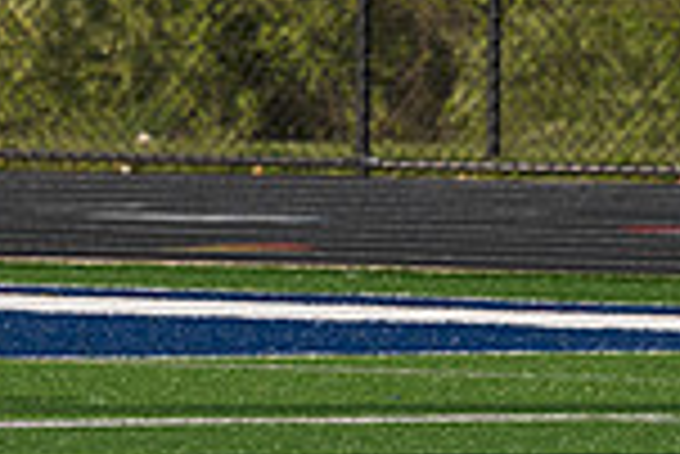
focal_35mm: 1151
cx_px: -563
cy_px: -22
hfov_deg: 1.8
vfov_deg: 1.2
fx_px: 21762
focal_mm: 200
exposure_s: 1/1600
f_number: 5.6
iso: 250
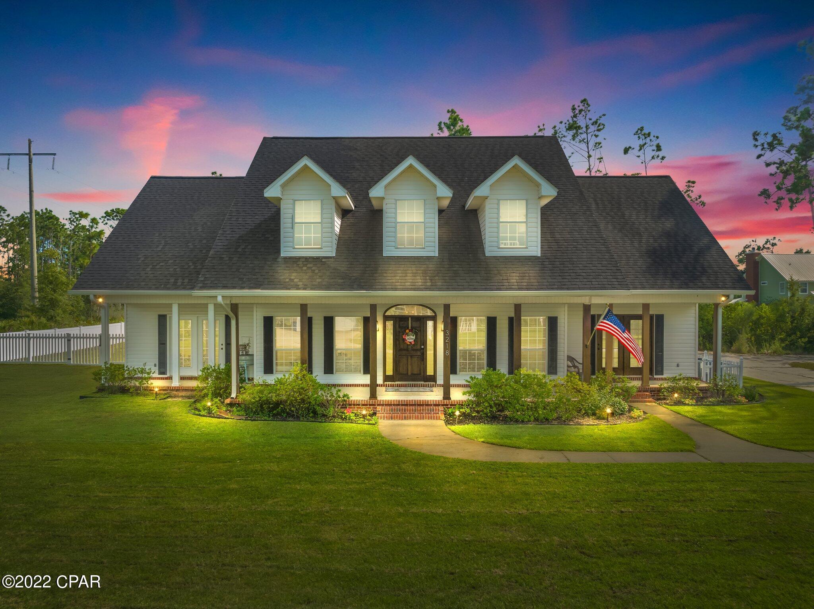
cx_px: 407
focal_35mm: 24
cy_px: 304
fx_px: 564
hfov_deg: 71.6
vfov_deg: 56.8
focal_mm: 12.29
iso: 100
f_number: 5
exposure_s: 1/200
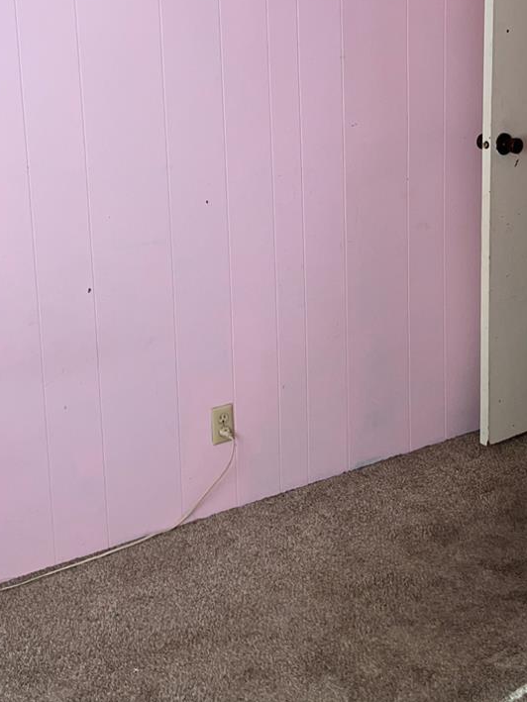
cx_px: 390
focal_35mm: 55
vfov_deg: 34.4
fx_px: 1116
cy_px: 205
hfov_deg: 26.3
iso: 32
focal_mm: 5.7
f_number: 1.5
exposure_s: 1/122
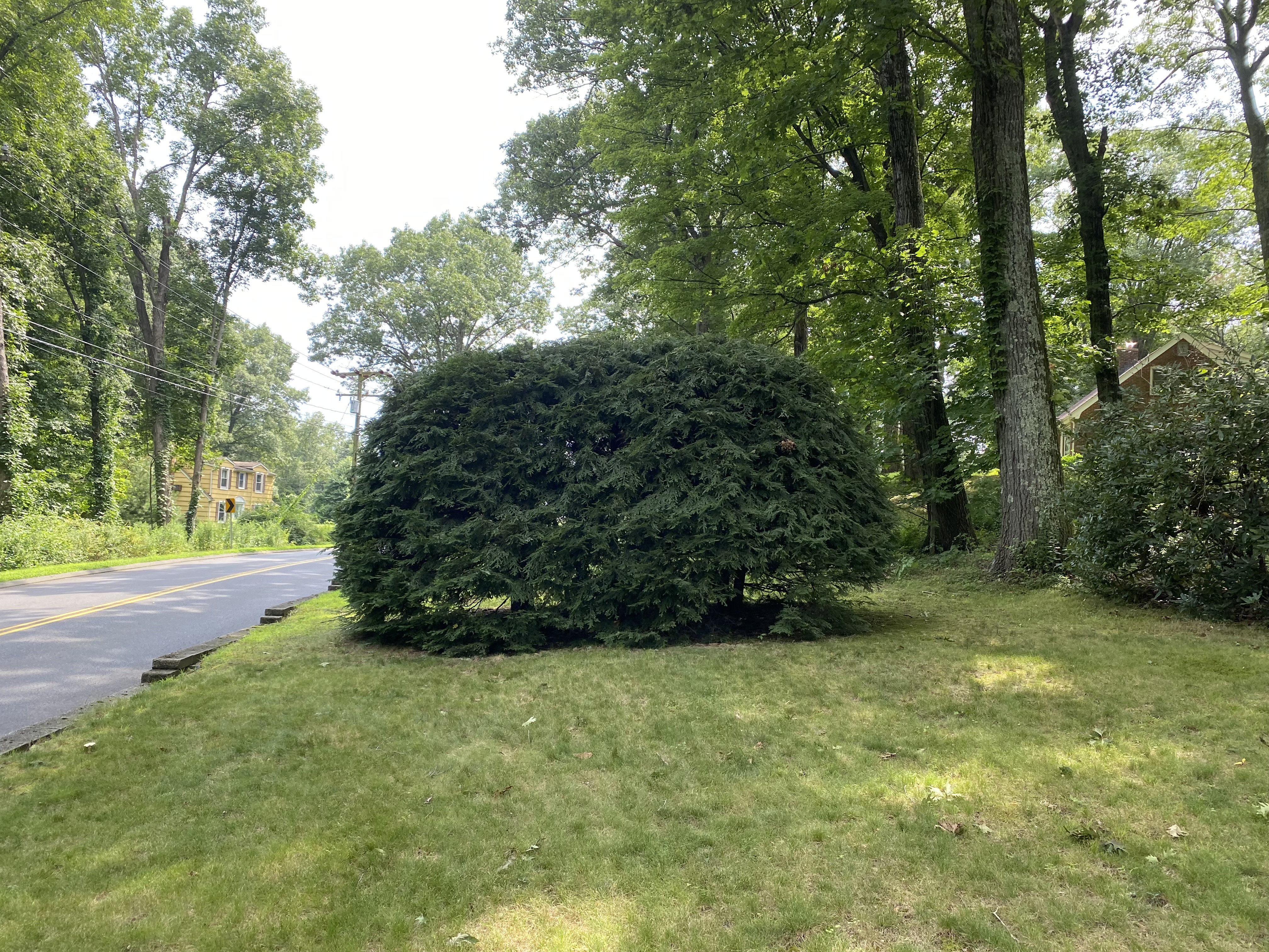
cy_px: 476
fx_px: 953
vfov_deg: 53.1
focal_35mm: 26
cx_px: 634
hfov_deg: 67.3
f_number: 1.8
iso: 32
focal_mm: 4.25
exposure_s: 1/299
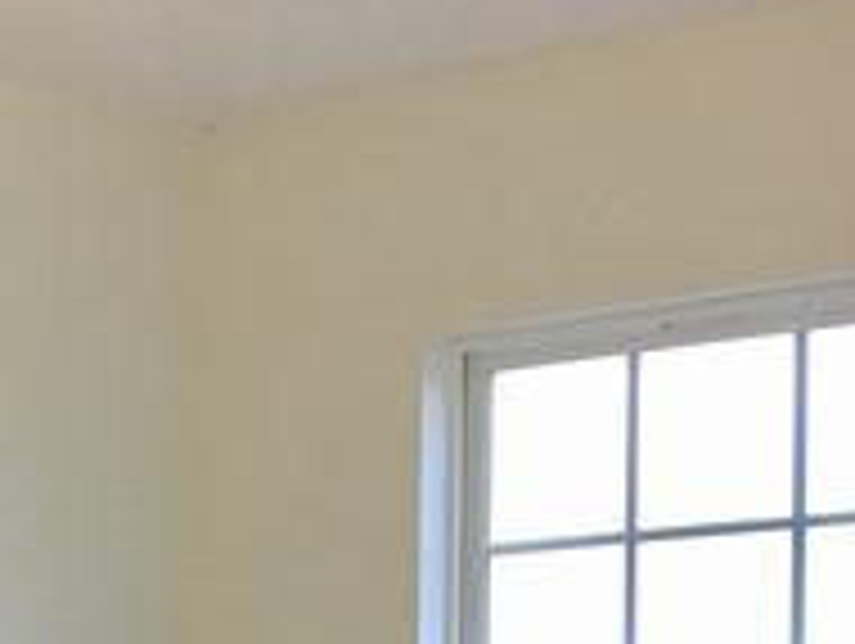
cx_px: -468
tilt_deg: -4.1
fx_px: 3017
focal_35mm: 122
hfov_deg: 14.9
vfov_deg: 11.4
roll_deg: +0.8
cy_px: 1108
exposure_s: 1/30
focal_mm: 4.15
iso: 40
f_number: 2.2
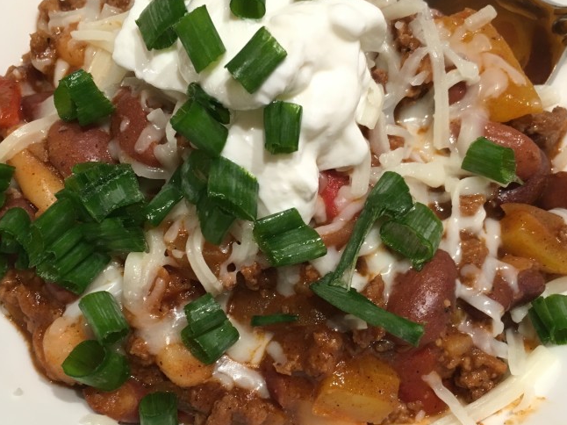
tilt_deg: -64.2
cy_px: 206
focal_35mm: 46
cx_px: 276
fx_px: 753
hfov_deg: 41.2
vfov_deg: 31.5
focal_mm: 4.15
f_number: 2.2
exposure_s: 1/30
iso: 80
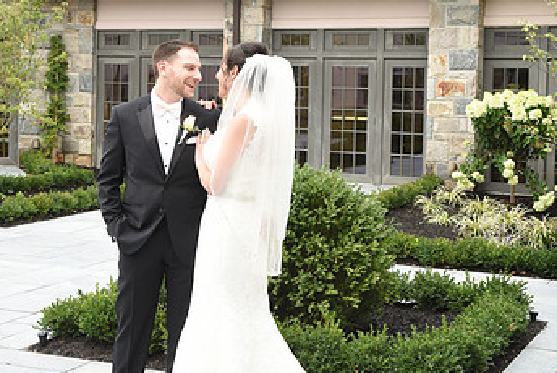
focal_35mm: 64
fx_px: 991
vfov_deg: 21.2
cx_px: 270
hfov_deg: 31.4
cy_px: 110
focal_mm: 38
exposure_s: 1/200
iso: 1000
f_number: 9
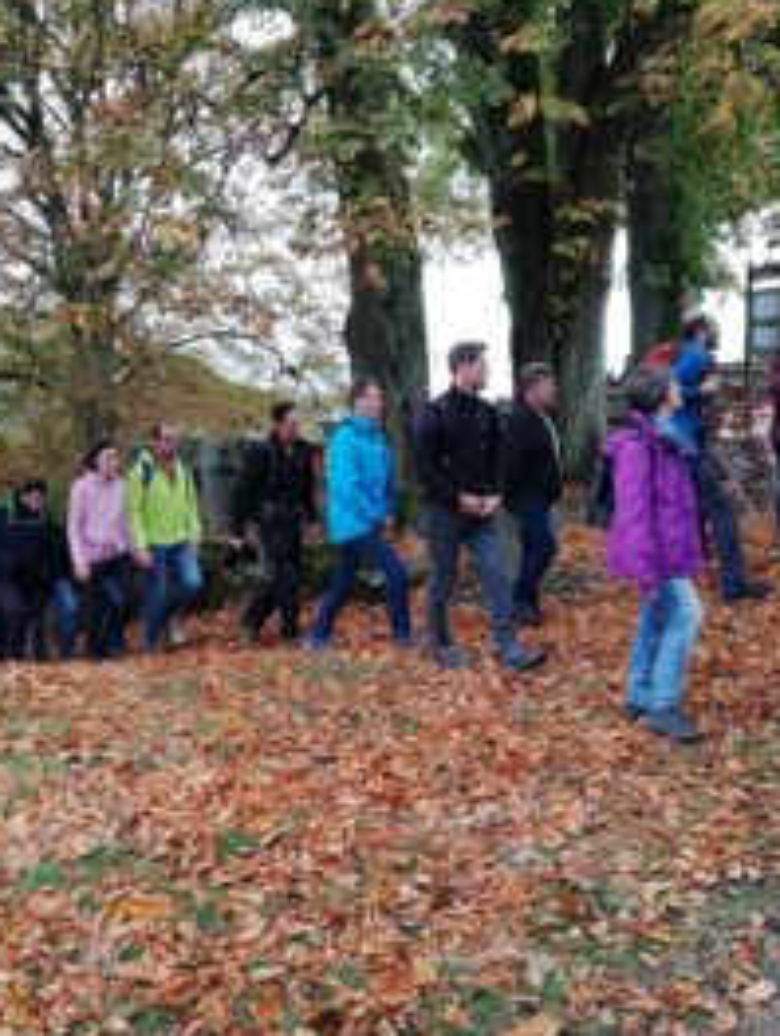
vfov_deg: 45.7
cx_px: 386
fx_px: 1229
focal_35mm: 41
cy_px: 504
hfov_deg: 35.2
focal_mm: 3.81
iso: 125
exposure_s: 1/50
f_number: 2.2
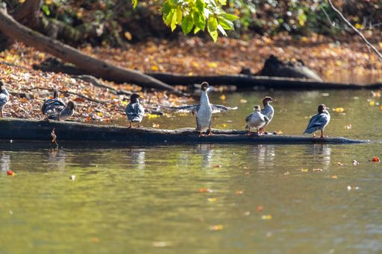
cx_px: 191
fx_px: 6364
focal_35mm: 600
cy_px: 127
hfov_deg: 3.4
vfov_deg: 2.3
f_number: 6.3
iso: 800
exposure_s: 1/1250
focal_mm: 600
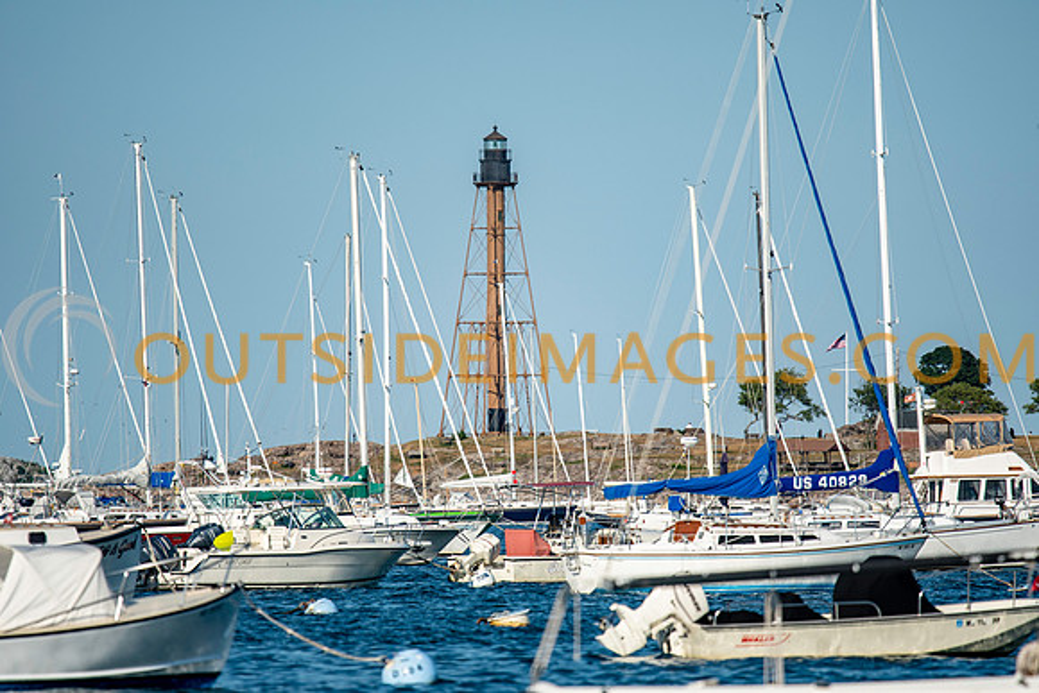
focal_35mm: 450
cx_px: 520
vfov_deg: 3.1
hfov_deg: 4.6
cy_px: 346
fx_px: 12990
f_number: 4
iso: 200
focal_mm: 300
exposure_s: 1/3200
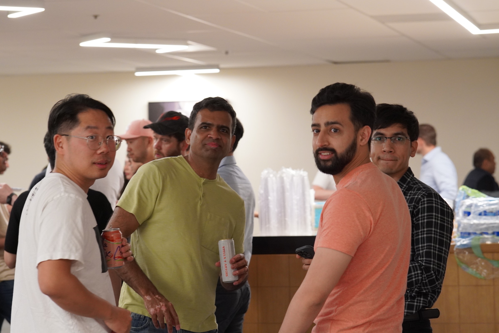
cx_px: 250
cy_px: 166
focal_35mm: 112
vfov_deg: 12.2
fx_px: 1559
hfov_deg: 18.2
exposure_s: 1/160
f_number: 4
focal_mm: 75
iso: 2000
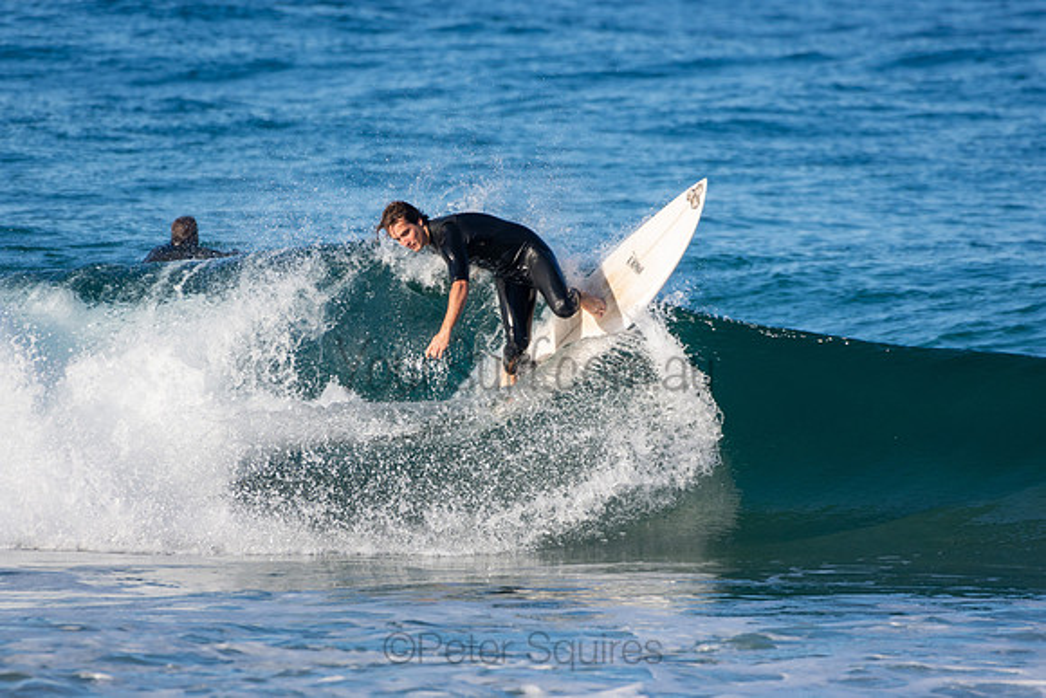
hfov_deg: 2.7
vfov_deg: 1.8
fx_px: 21796
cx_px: 523
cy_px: 349
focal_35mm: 750
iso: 280
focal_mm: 500
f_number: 5.6
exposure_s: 1/1250
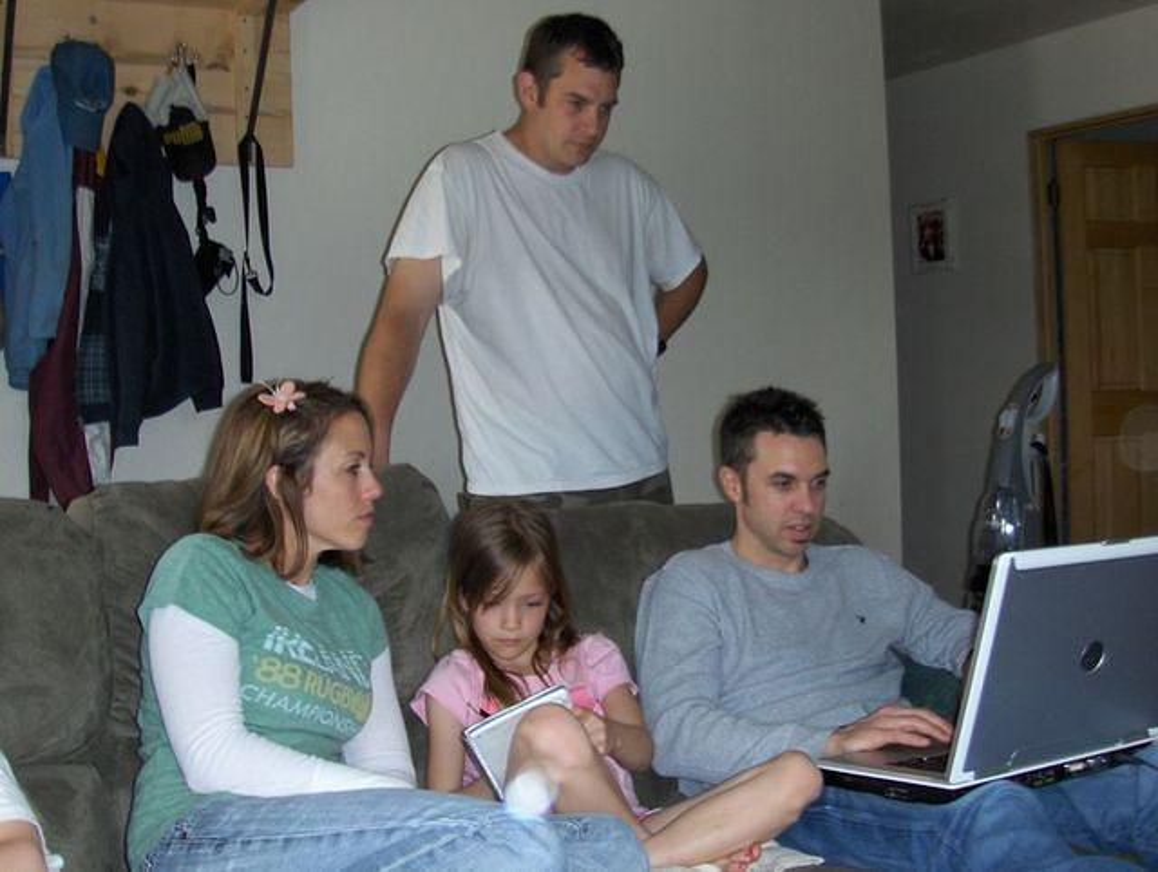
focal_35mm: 41
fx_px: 1374
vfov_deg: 35.2
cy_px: 436
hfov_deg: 45.7
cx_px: 579
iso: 100
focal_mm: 6.5
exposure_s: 1/60
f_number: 3.5
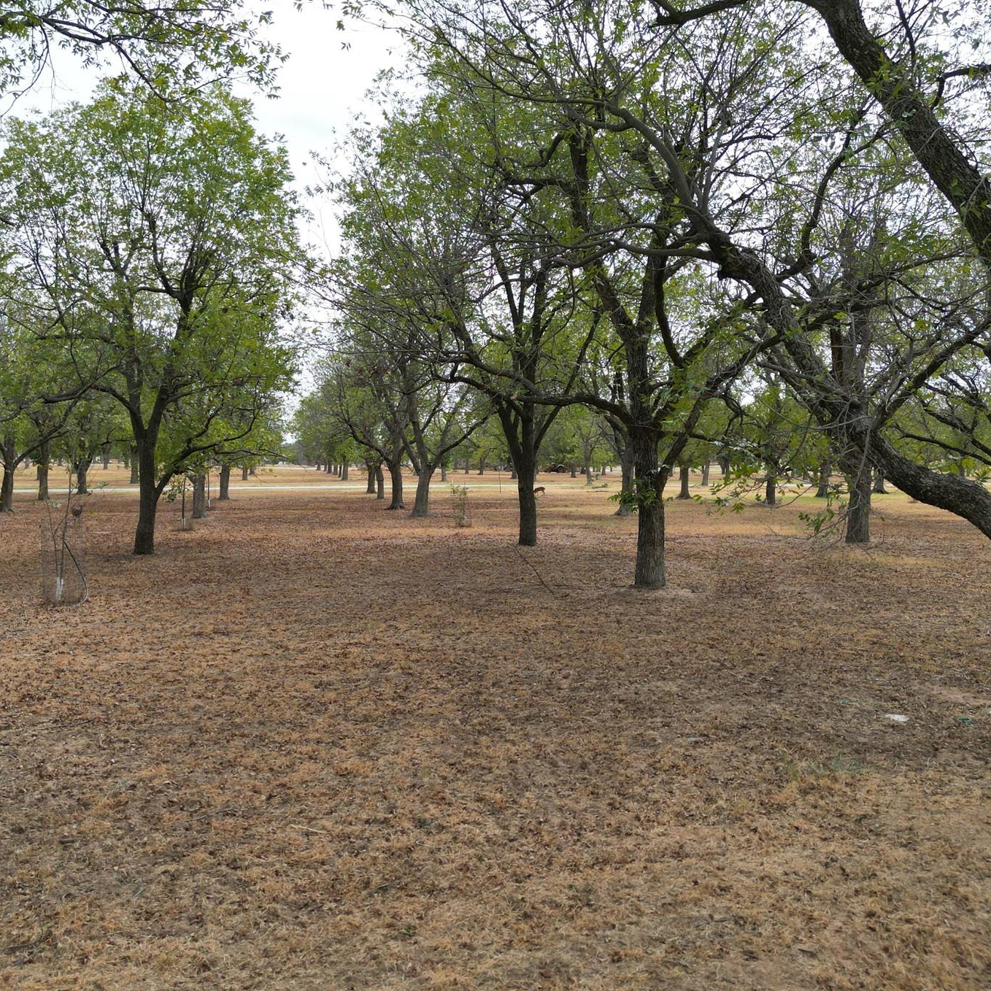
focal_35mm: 32
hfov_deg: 50.8
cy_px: 454
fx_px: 1036
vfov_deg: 51.0
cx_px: 406
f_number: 1.7
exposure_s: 1/2500
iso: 200
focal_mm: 6.72
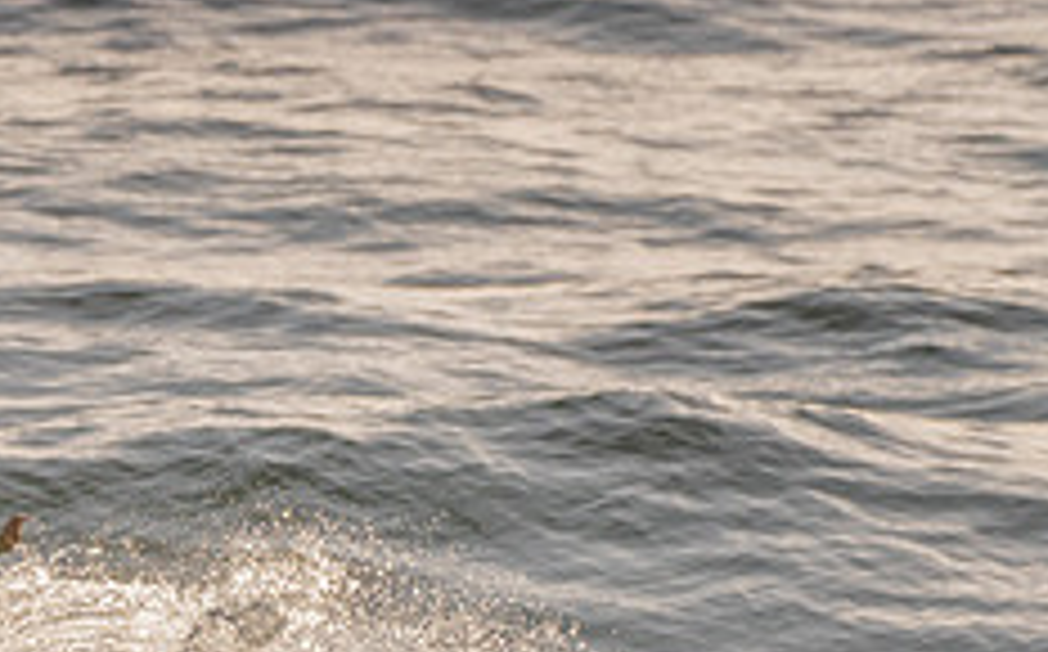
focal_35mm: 1558
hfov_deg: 1.4
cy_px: 682
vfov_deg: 0.8
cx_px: -144
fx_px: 44445
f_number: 5.6
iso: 125
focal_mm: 500
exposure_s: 1/2000
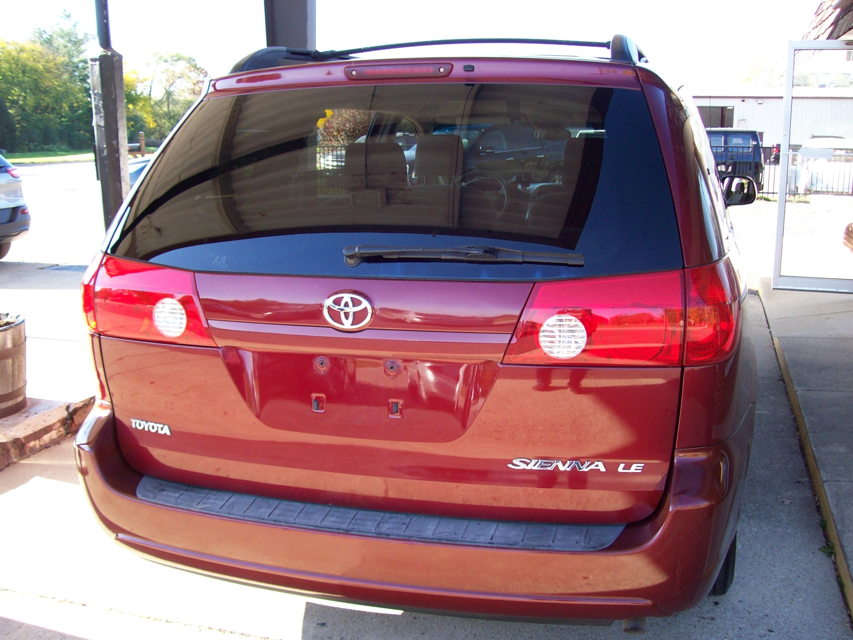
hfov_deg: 50.1
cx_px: 417
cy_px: 328
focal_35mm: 37
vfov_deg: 38.7
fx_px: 912
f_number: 2.7
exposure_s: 1/128
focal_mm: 6
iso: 83
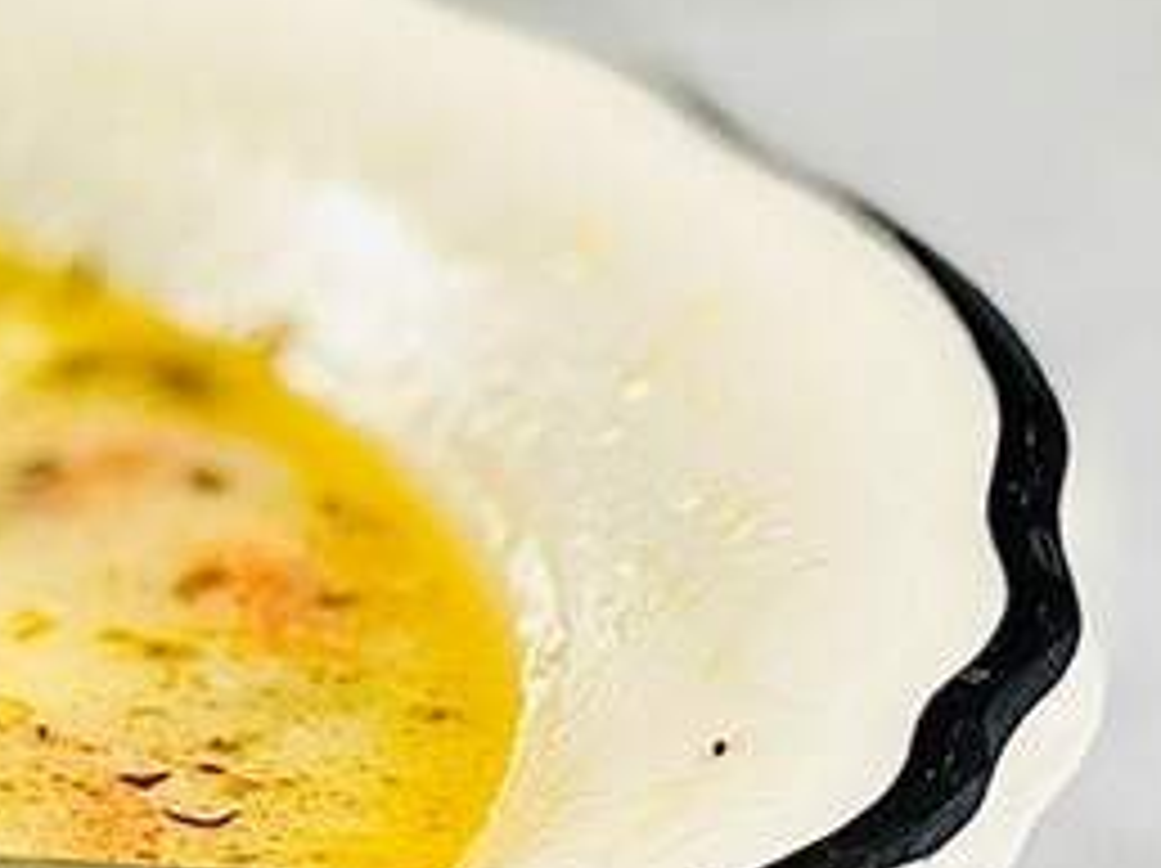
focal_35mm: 242
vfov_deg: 6.1
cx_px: -972
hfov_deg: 7.9
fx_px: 8109
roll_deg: +2.7
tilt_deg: -19.8
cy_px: -27
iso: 80
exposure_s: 1/120
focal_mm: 6
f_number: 2
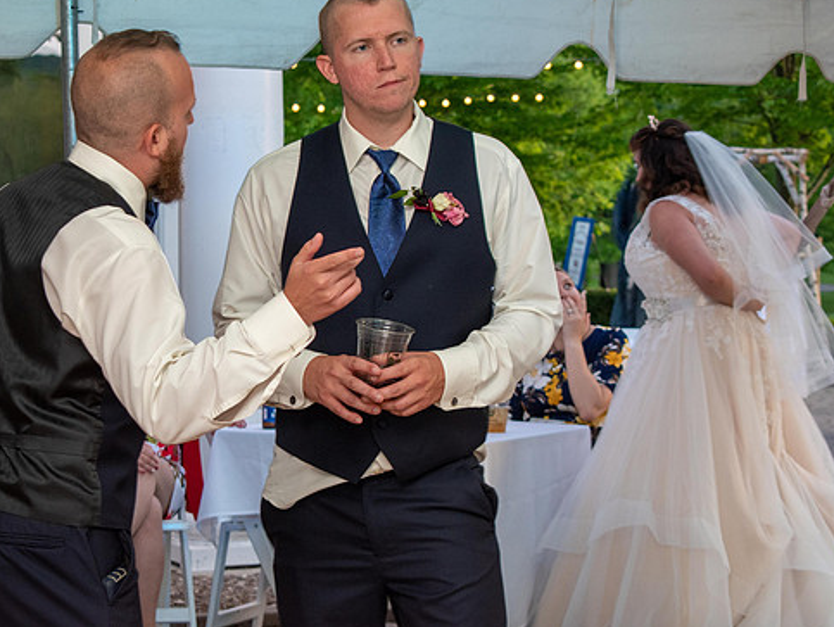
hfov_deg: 17.7
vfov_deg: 13.4
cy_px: 266
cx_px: 317
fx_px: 2676
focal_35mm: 111
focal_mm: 55
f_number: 5.6
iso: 800
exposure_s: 1/60
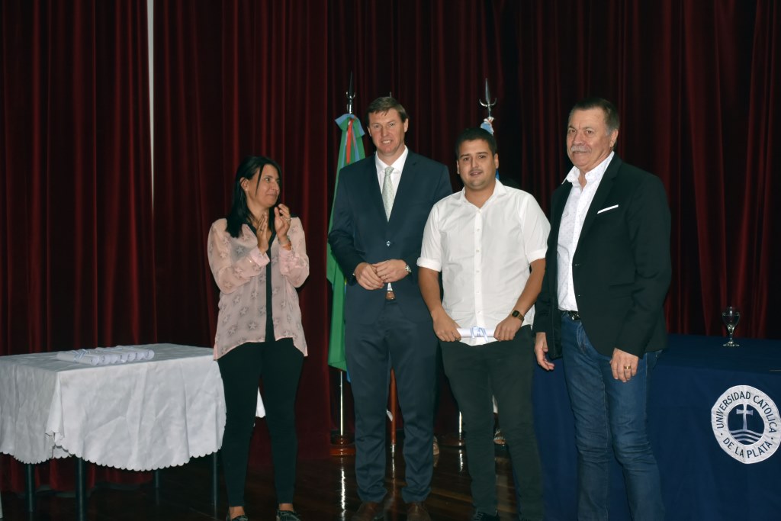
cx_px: 390
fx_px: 1041
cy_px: 260
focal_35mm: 48
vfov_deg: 28.1
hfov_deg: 41.1
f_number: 5
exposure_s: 1/60
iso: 800
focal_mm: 32
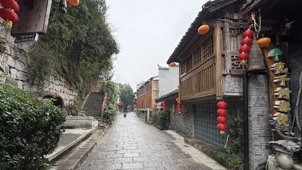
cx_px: 148
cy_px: 99
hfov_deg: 99.4
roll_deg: -0.8
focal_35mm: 16
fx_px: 128
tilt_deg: +4.8
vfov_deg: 66.6
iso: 64
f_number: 2.2
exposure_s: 1/129
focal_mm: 2.22
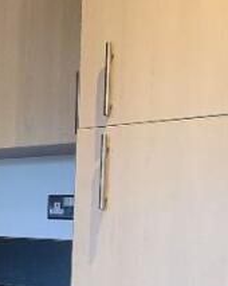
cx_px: -307
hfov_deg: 15.3
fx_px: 515
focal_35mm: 61
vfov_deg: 30.5
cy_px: 212
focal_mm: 2.2
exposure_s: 1/33
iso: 400
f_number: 2.2
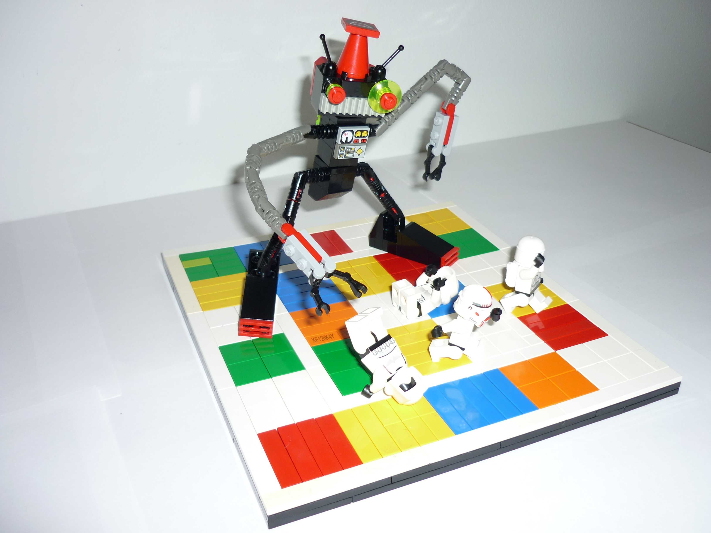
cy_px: 266
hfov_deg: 55.4
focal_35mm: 33
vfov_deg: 42.9
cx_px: 356
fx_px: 678
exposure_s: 1/30
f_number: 2.8
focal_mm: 5.5
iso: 100
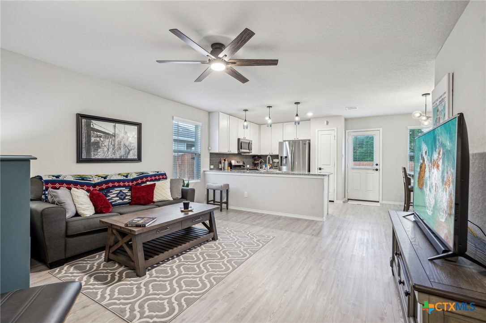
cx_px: 243
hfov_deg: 95.0
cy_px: 162
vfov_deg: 72.0
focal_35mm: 16
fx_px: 223
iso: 400
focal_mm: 16.5
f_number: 8
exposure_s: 1/13
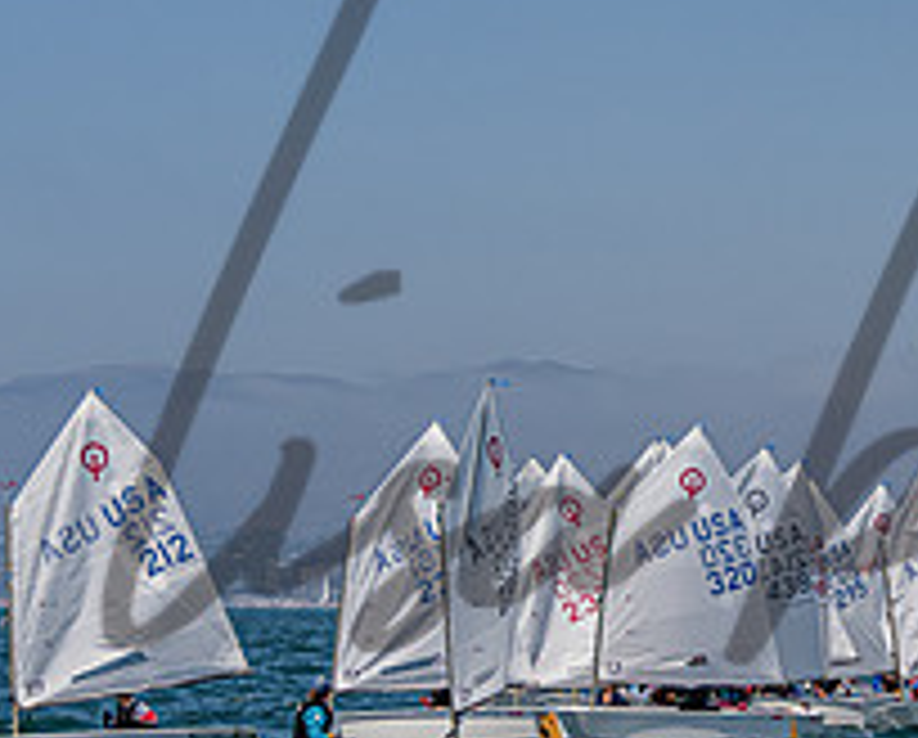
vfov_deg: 7.7
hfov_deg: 9.6
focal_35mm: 200
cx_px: 949
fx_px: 5444
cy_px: 531
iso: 250
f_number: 5.6
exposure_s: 1/2000
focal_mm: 55
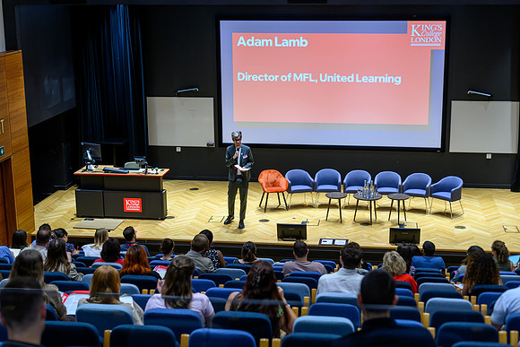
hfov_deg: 36.4
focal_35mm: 55
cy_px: 174
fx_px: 790
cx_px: 260
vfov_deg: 24.8
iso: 720
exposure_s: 1/200
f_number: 2.8
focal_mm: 54
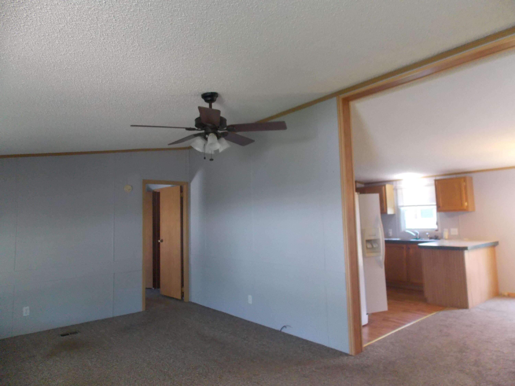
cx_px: 258
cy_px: 193
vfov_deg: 58.9
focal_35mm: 23
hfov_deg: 73.9
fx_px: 342
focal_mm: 4
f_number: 3.1
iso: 250
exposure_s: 1/30
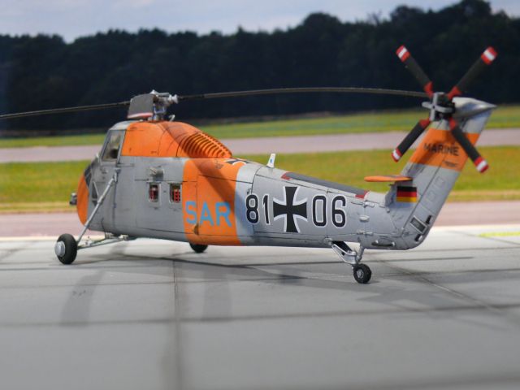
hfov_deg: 31.7
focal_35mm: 61
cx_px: 260
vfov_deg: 24.0
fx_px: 916
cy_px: 195
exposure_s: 1/15
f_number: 3.2
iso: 200
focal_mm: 10.1
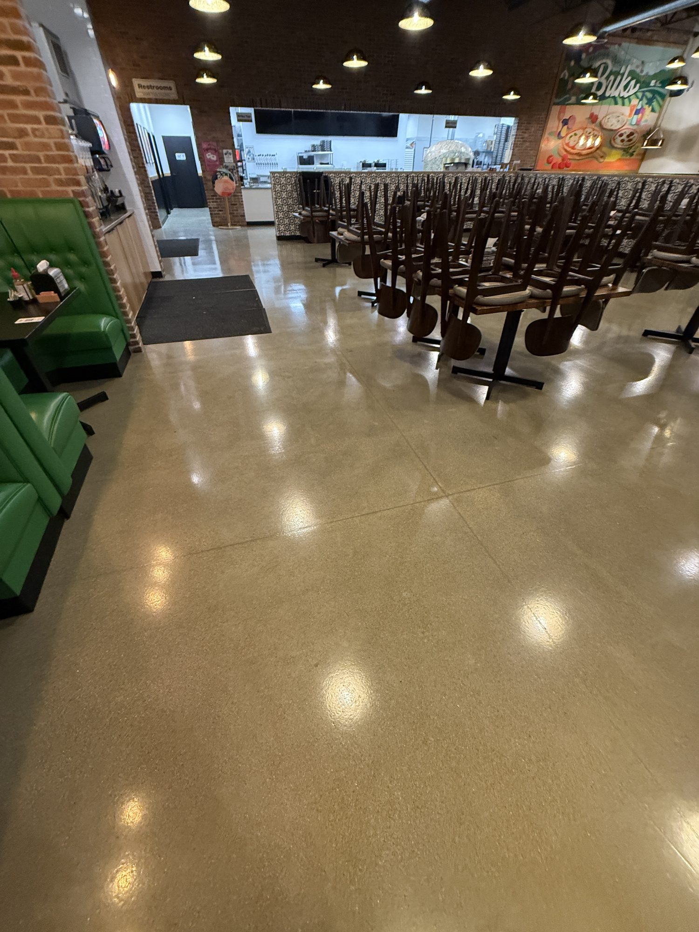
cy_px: 466
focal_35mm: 14
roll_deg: -3.3
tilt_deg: -37.6
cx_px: 350
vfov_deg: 102.1
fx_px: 377
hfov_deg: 85.7
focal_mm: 2.22
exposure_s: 1/60
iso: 500
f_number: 2.2
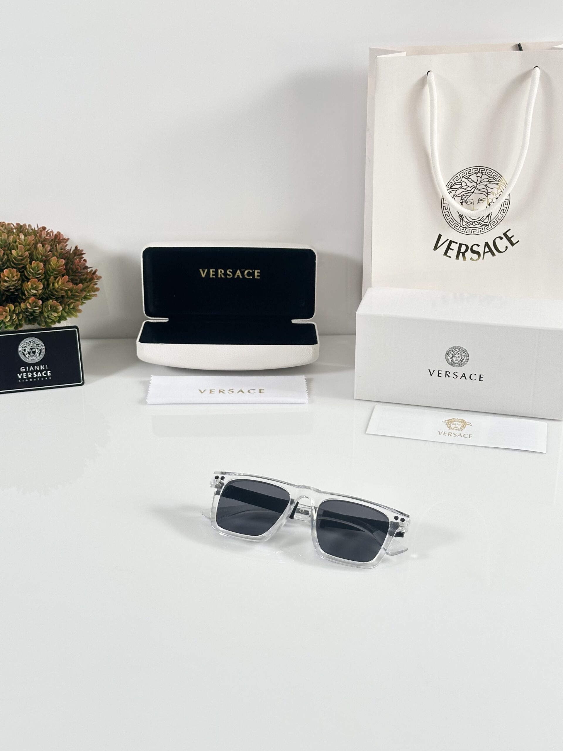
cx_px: 282
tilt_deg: -24.8
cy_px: 376
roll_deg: -0.3
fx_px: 1041
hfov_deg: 30.3
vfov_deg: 39.7
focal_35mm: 48
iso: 80
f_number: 1.78
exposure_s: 1/121
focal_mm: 6.86
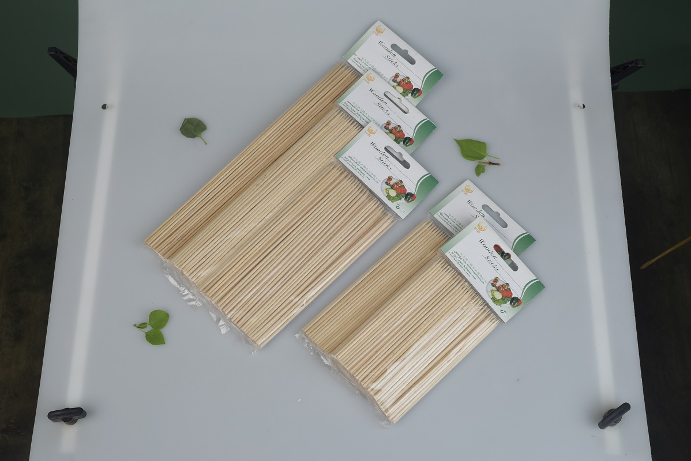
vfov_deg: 27.0
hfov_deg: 39.6
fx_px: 960
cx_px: 346
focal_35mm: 50
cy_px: 230
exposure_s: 1/125
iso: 200
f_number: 11
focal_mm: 50
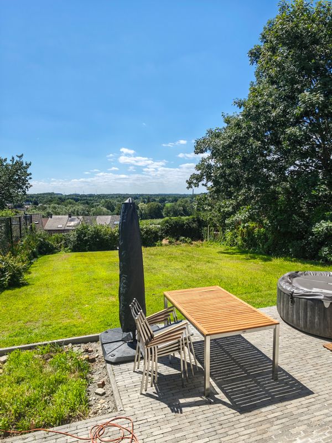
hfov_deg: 58.9
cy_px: 222
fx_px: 294
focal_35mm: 23
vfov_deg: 73.9
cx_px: 166
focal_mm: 8.71
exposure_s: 1/4771
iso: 50
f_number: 1.67
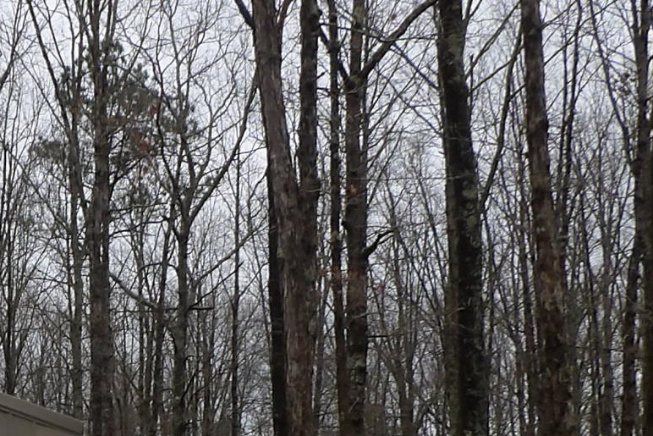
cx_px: -65
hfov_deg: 20.1
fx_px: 1760
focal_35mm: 97
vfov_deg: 13.6
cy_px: 573
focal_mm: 4.3
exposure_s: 1/706
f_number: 3.2
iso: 100
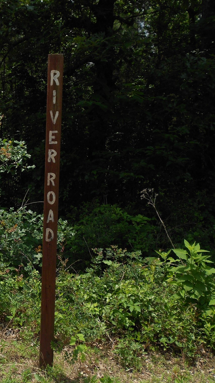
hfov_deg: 30.2
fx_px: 385
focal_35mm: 38
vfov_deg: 52.8
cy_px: 191
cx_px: 33
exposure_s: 1/1250
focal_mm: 4.6
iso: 80
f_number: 3.2
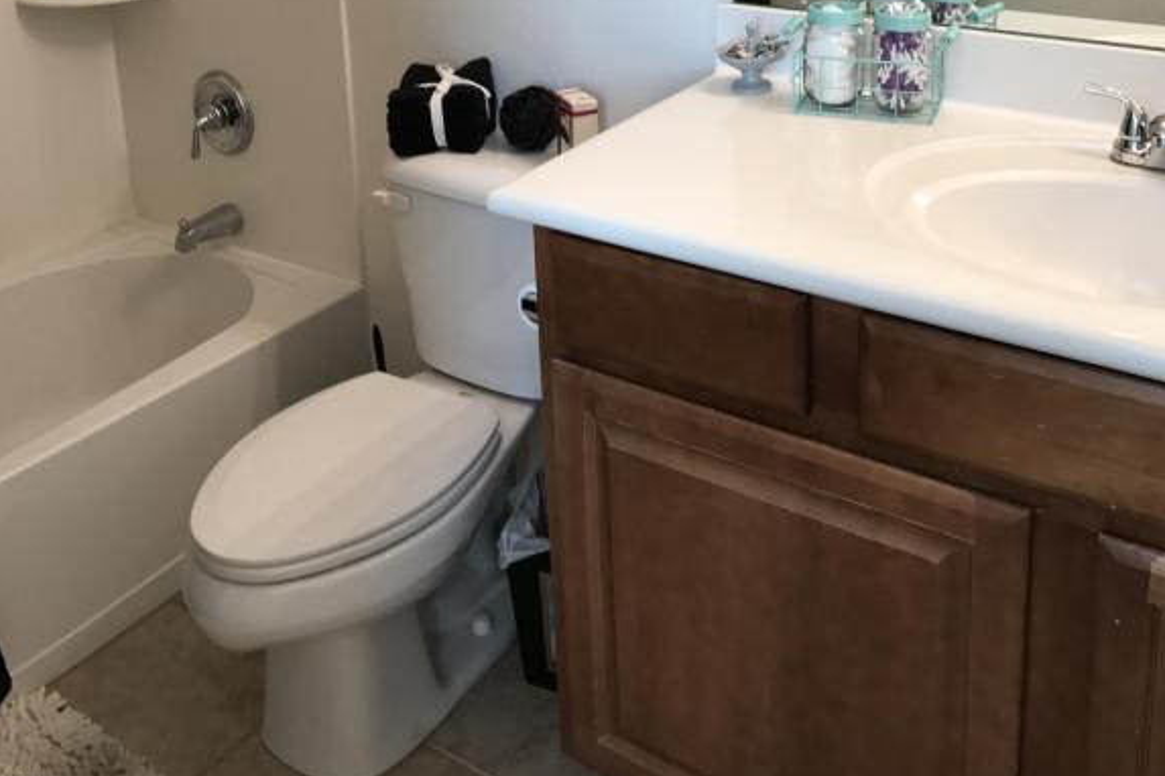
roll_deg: +2.9
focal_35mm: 39
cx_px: 581
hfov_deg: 49.6
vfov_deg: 32.2
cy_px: 51
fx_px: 1262
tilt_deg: -13.1
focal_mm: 3.99
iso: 32
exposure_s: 1/30
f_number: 1.8
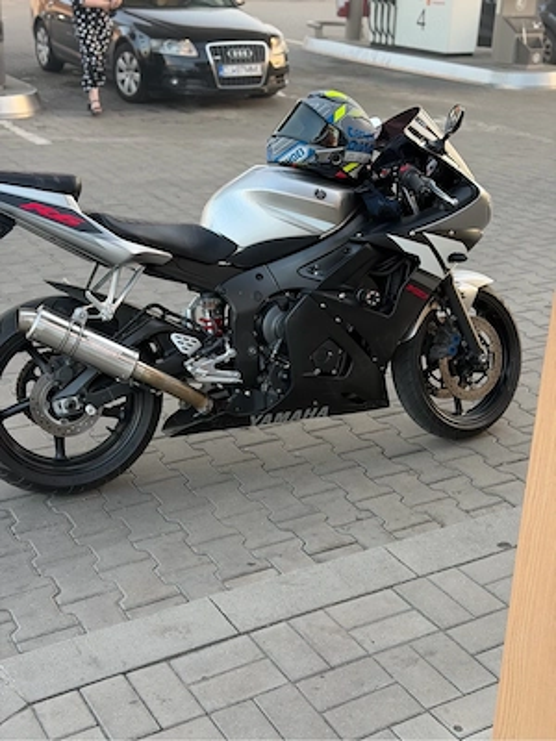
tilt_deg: -23.9
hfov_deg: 30.3
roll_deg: -2.5
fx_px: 1028
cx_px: 278
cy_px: 370
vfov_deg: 39.7
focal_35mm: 48
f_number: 1.78
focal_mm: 6.76
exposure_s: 1/129
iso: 80
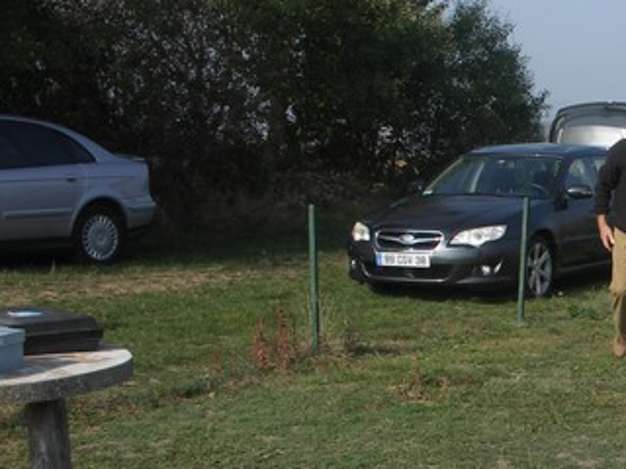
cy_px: 403
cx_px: 681
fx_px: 1356
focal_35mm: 75
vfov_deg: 19.4
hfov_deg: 24.3
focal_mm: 7.8
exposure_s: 1/250
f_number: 5.6
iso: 50
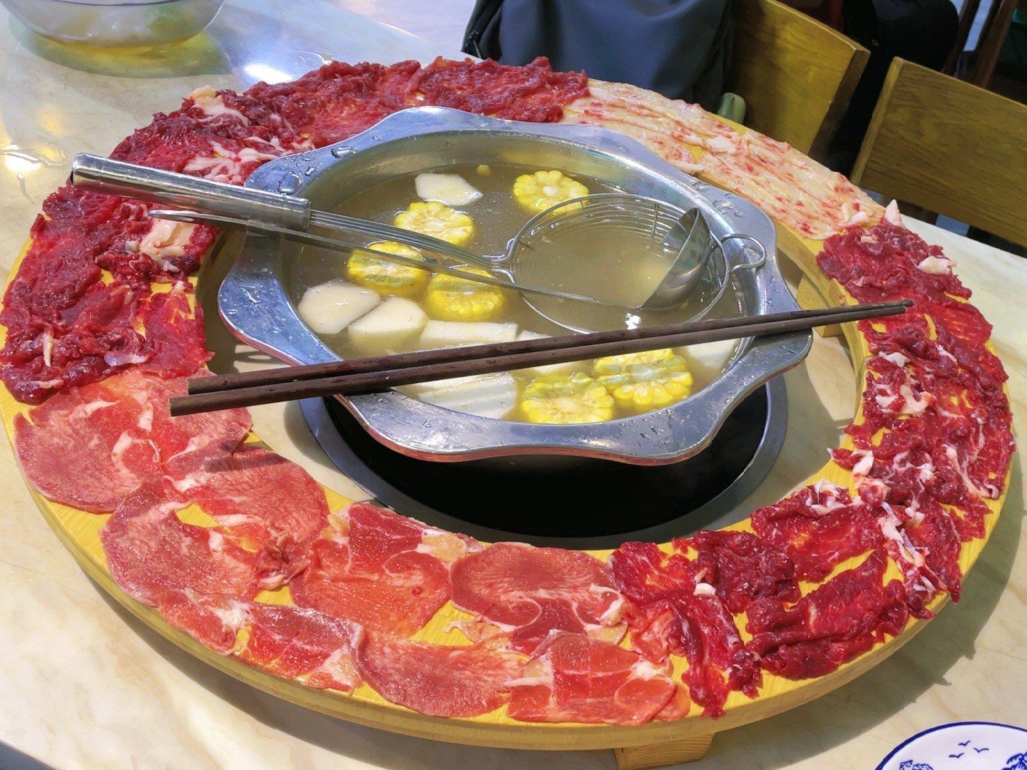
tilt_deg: -40.2
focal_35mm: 59
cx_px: 514
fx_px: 1750
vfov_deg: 24.8
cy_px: 385
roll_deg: -13.8
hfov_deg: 32.7
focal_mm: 4.2
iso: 100
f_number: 1.6
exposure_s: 1/50
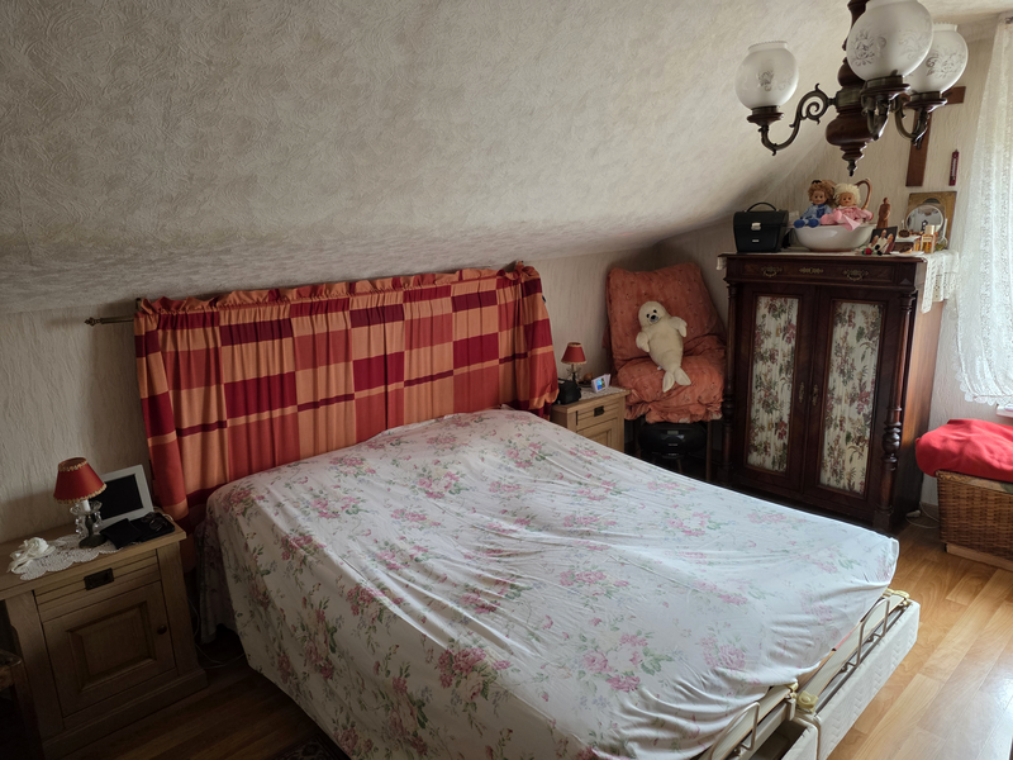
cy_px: 380
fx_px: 673
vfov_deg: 58.9
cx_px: 506
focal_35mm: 23
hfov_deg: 73.9
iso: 320
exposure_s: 1/100
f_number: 1.7
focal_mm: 6.25
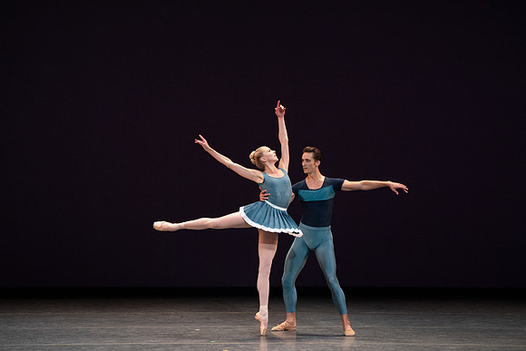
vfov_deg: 4.8
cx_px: 263
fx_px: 4209
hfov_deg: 7.2
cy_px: 176
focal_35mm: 288
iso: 5000
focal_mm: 288
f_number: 8
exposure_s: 1/400
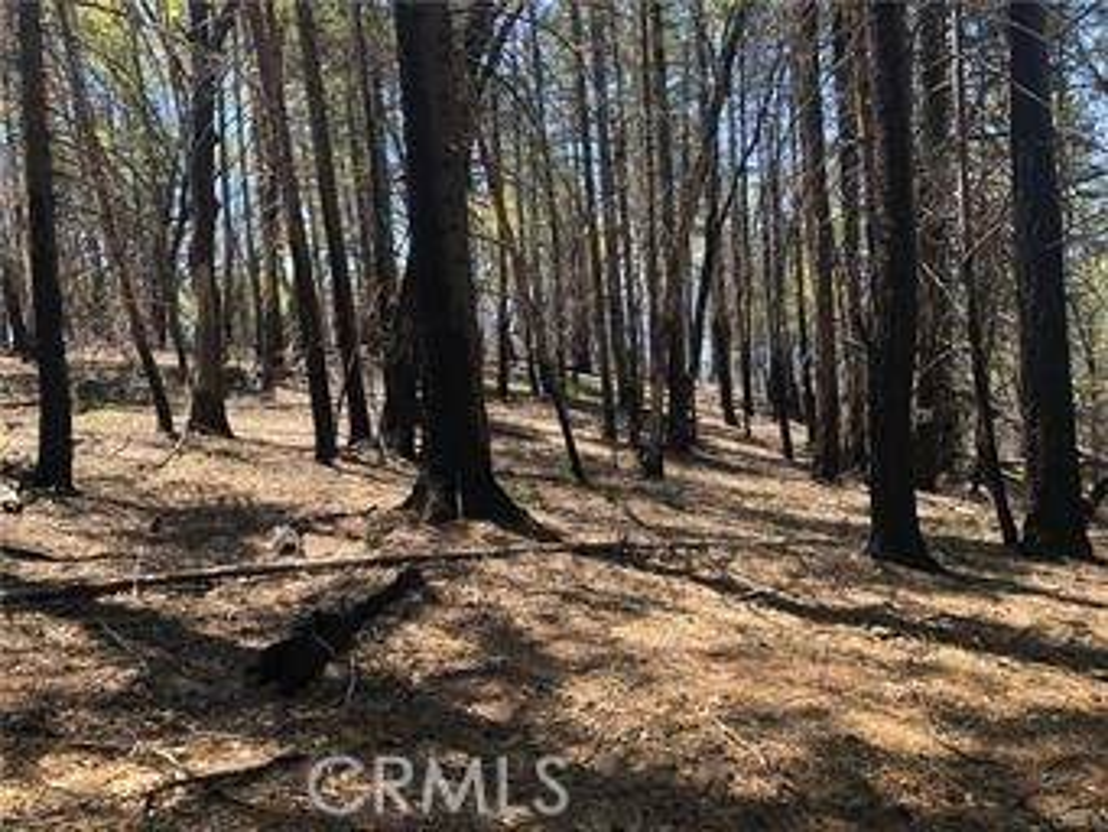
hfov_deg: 63.4
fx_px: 897
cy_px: 416
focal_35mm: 28
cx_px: 554
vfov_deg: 49.8
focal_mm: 3.99
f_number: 1.8
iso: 20
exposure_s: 1/264
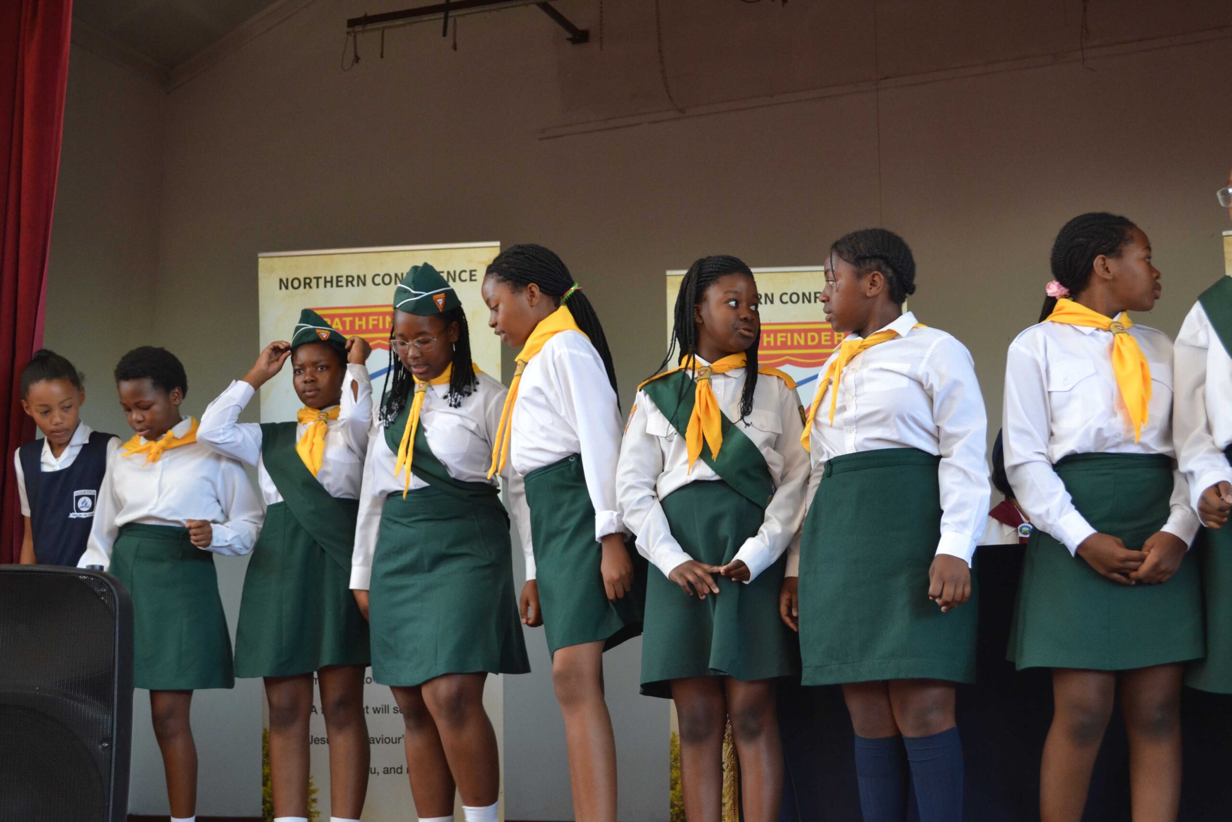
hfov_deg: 37.8
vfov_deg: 25.8
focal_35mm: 52
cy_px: 411
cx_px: 616
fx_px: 1797
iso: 1000
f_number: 5
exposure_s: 1/60
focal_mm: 35
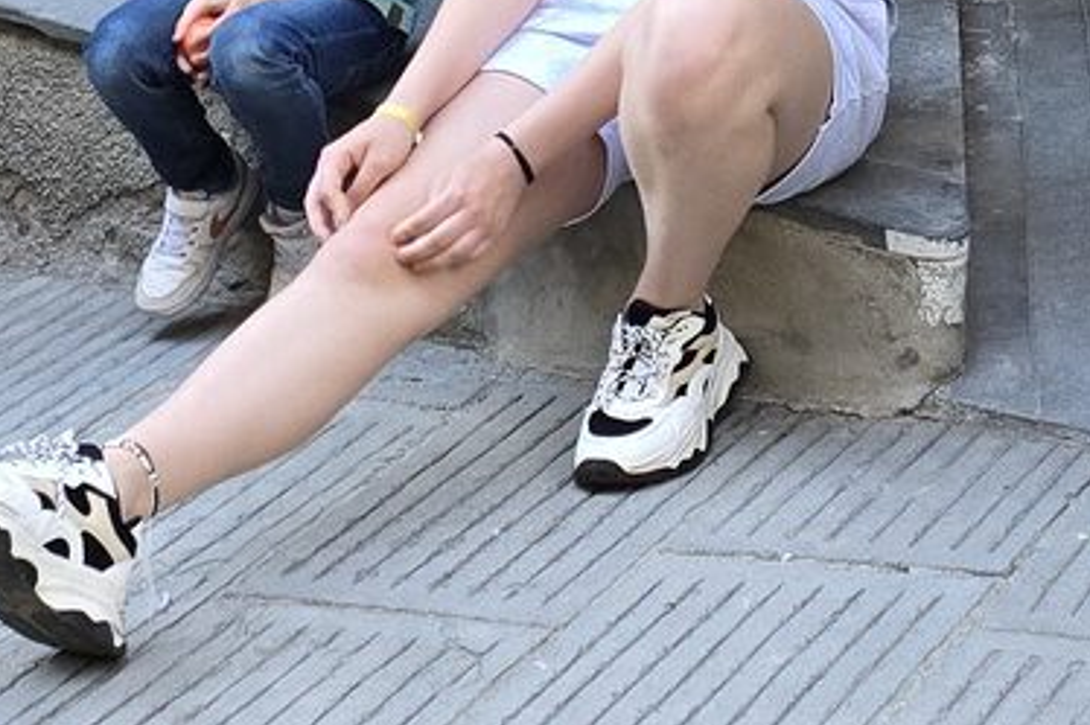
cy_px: -812
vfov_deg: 9.8
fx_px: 3874
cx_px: 912
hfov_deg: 15.9
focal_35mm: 128
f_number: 1.7
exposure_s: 1/180
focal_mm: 6.3
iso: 160
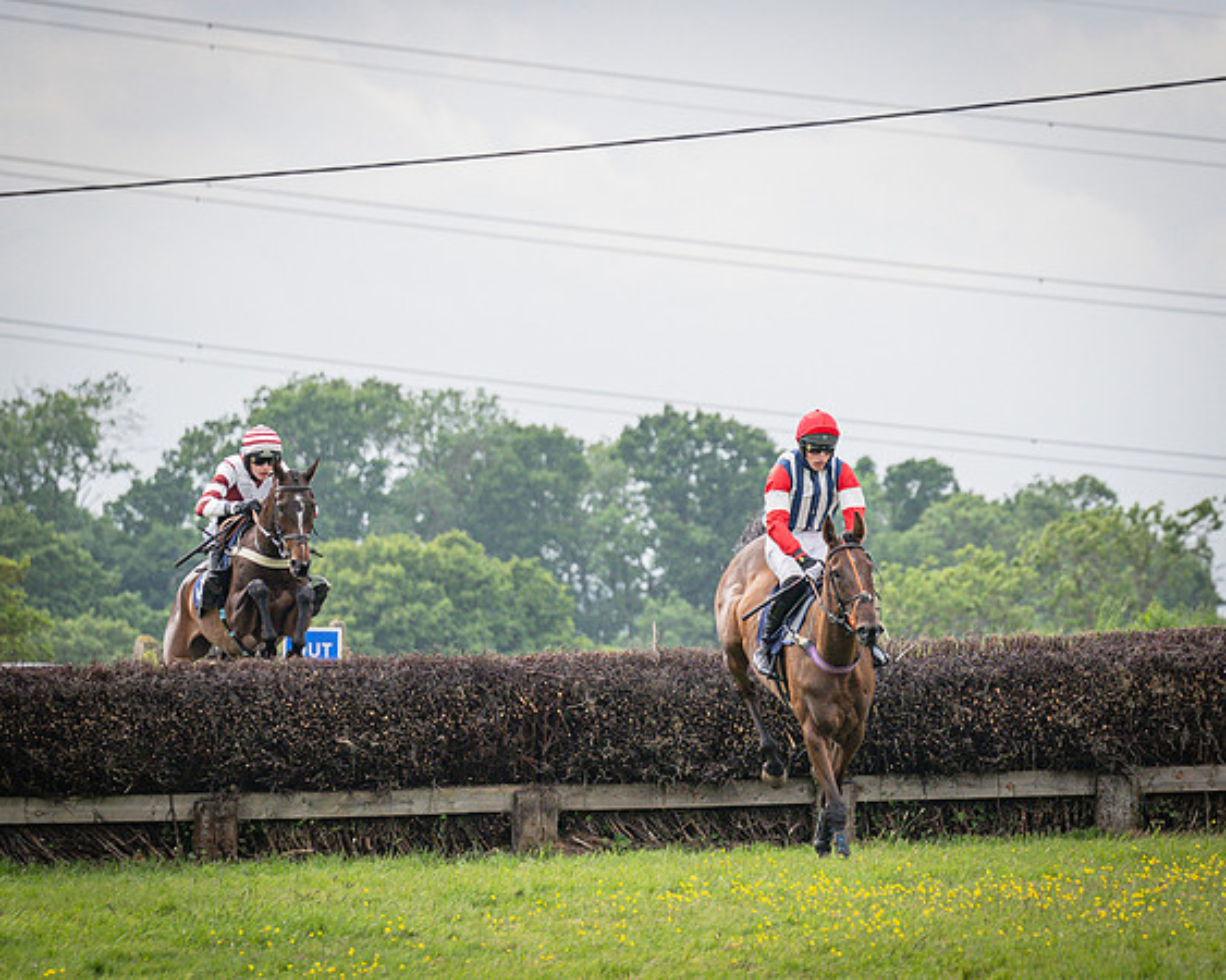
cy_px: 502
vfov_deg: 3.7
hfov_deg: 4.6
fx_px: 15360
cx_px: 1027
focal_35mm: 423
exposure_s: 1/1600
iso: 400
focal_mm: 165
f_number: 4.5
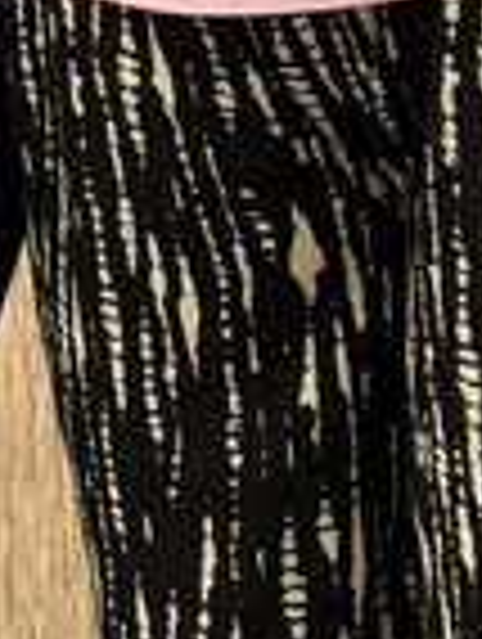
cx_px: -297
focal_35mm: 187
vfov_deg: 10.1
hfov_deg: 7.8
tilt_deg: -15.2
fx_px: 3461
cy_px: -418
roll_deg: -0.3
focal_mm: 5.96
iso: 125
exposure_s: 1/60
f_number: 1.6
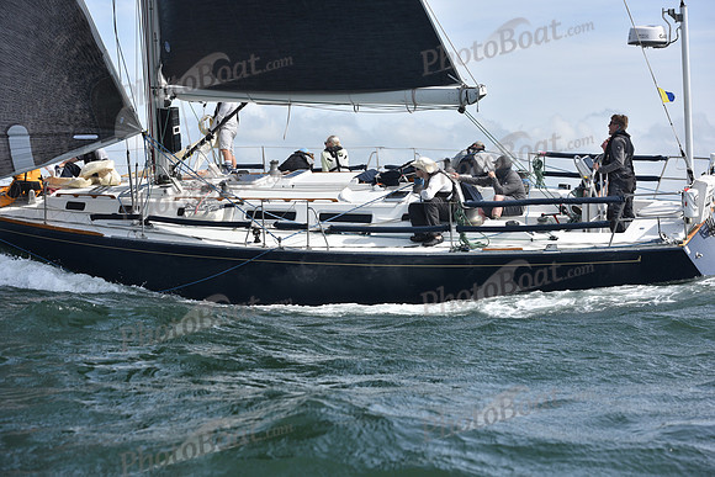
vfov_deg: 19.5
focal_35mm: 70
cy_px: 238
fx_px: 1391
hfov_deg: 28.8
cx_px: 358
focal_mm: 70
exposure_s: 1/1250
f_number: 5.6
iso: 200
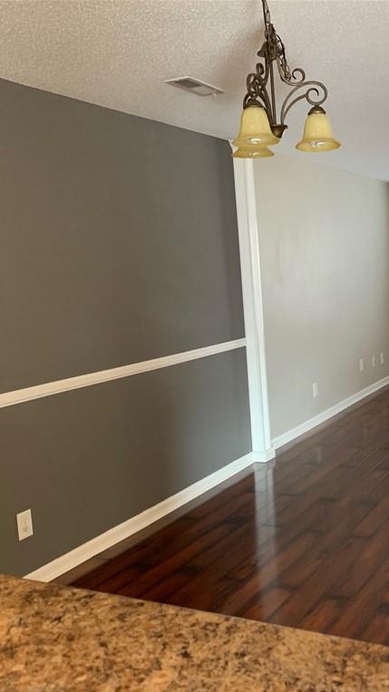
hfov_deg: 30.7
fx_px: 697
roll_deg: +2.8
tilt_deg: -4.4
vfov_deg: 52.8
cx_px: 290
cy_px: 347
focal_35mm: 38
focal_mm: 4.25
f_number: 1.8
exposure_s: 1/40
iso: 250
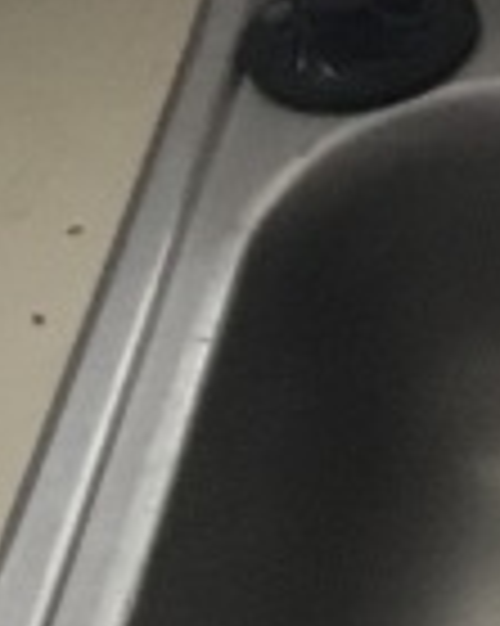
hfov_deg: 9.9
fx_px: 2407
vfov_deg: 14.8
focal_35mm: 130
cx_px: 1329
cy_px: 302
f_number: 2.2
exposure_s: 1/15
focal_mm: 4.15
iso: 1000
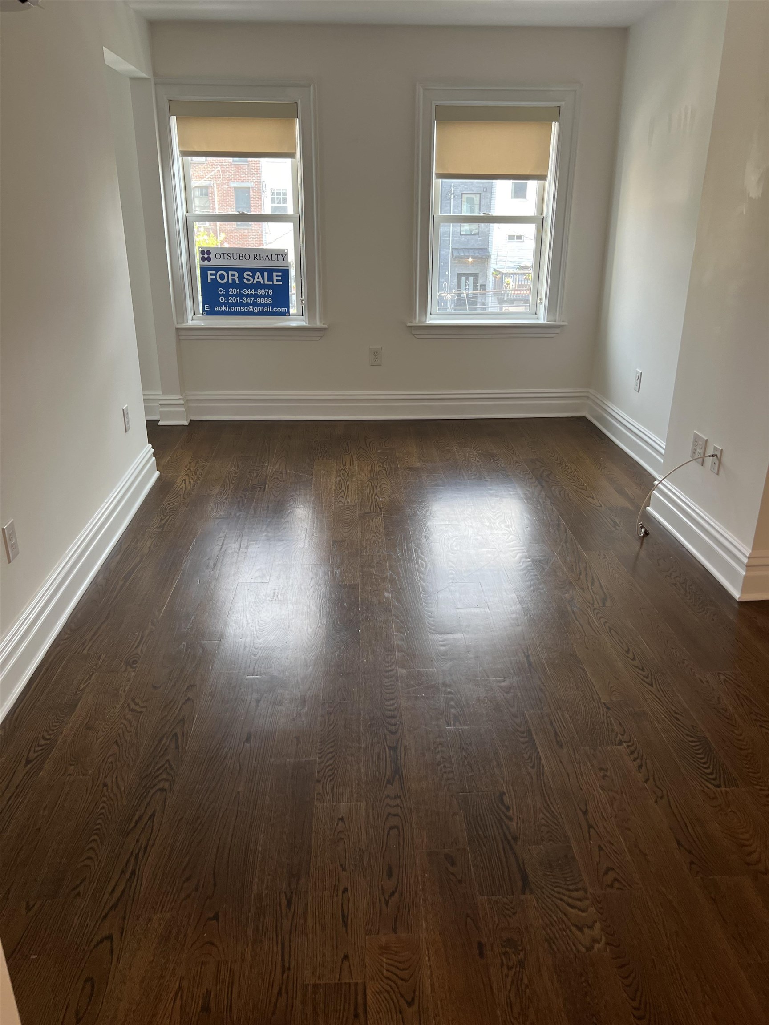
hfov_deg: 53.1
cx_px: 384
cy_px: 512
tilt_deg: -20.5
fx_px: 770
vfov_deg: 67.3
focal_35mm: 26
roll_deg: -0.1
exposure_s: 1/120
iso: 125
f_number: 1.5
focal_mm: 5.7
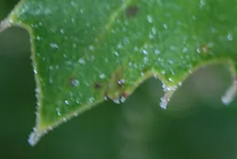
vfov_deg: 4.6
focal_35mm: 297
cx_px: 545
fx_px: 1959
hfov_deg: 6.6
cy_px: -205
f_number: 5.3
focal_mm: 40
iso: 400
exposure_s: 1/25
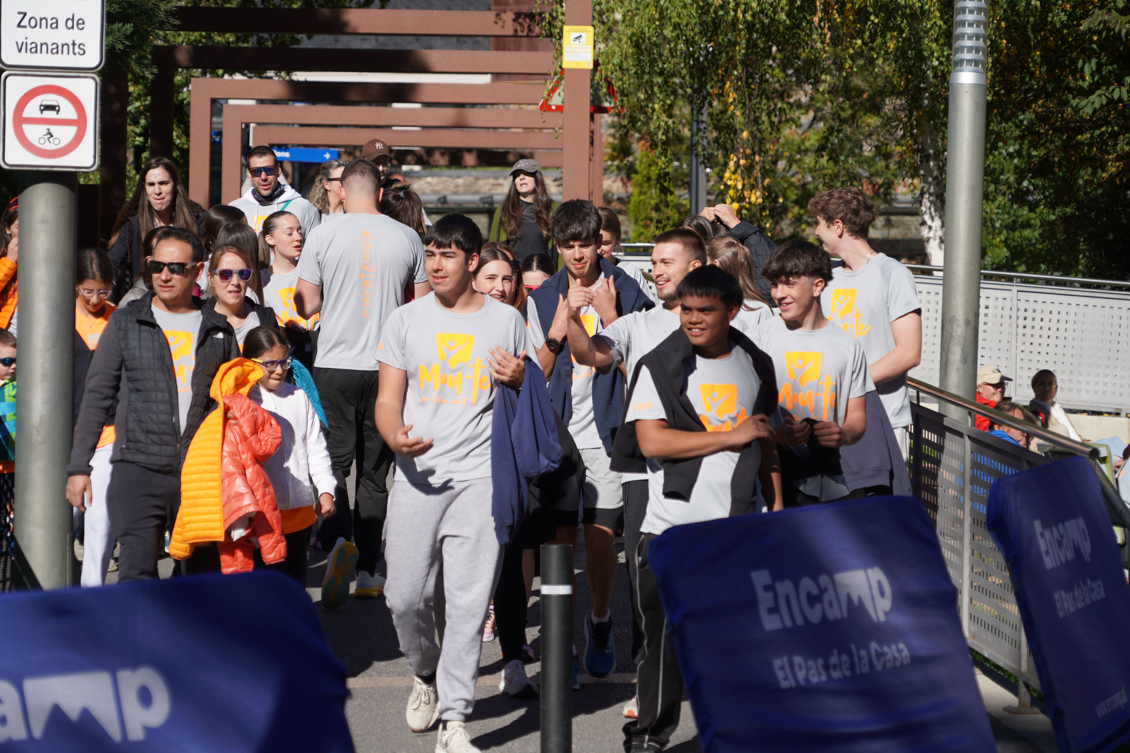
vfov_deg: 9.5
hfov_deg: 14.3
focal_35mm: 144
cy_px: 376
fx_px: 4520
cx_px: 565
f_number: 6.3
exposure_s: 1/500
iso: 100
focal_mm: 144
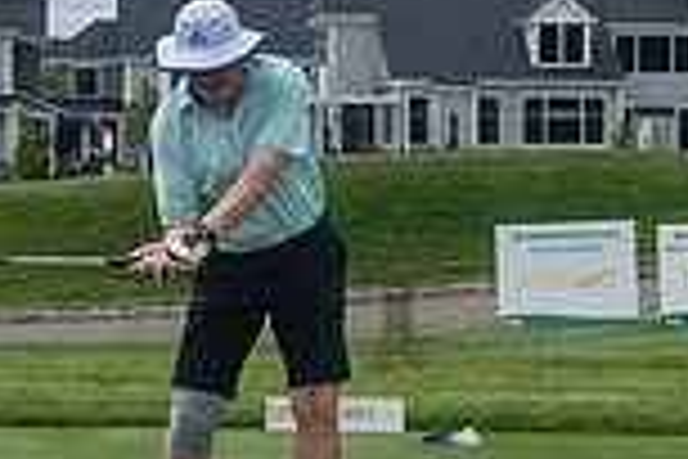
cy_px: 295
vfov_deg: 10.3
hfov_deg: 15.4
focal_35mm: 133
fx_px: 2542
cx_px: 396
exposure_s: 1/1250
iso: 200
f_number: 5.6
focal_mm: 35
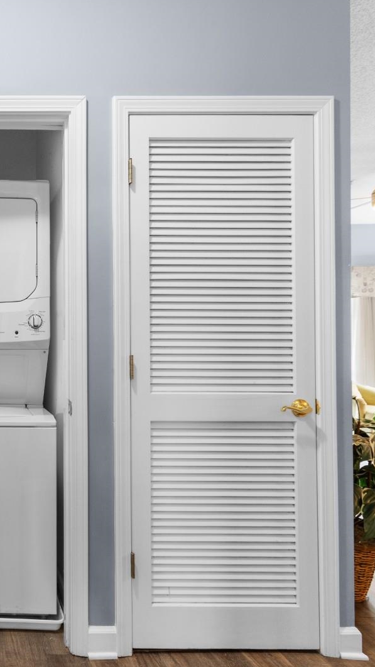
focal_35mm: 24
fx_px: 424
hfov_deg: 39.1
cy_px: 338
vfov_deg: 76.3
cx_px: -38
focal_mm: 10
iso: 100
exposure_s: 1/2
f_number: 4.5
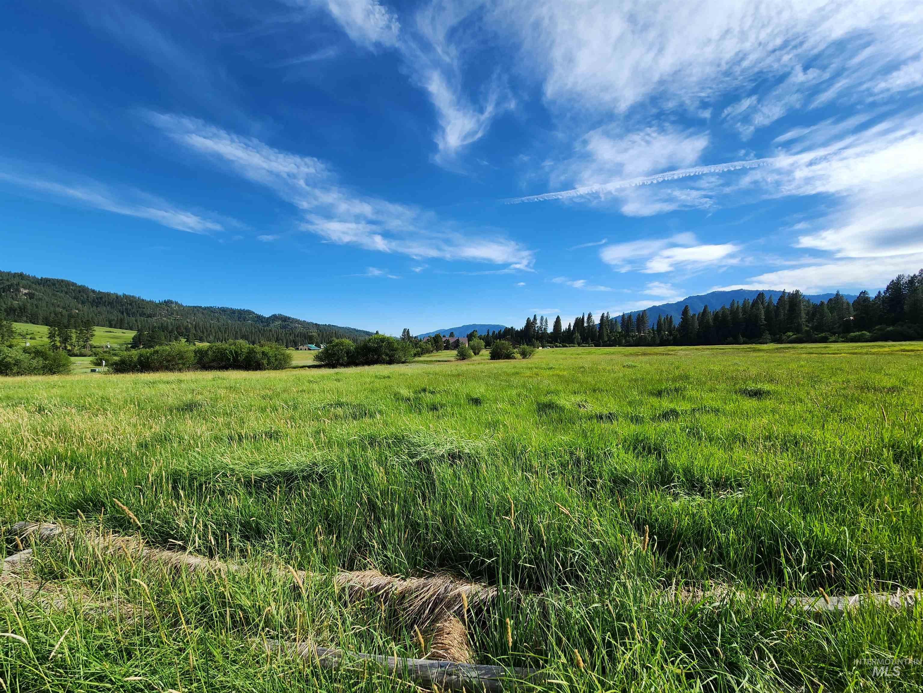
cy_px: 346
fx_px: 347
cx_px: 462
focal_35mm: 13
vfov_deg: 89.9
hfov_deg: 106.2
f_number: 2.2
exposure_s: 1/2128
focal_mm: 2.2
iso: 50
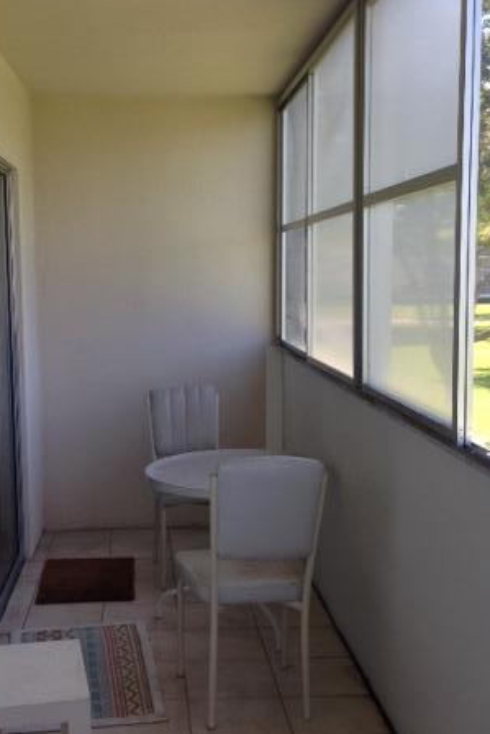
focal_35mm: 49
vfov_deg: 40.3
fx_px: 1000
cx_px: 192
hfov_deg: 27.5
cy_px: 377
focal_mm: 4.12
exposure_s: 1/120
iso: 50
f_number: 2.4
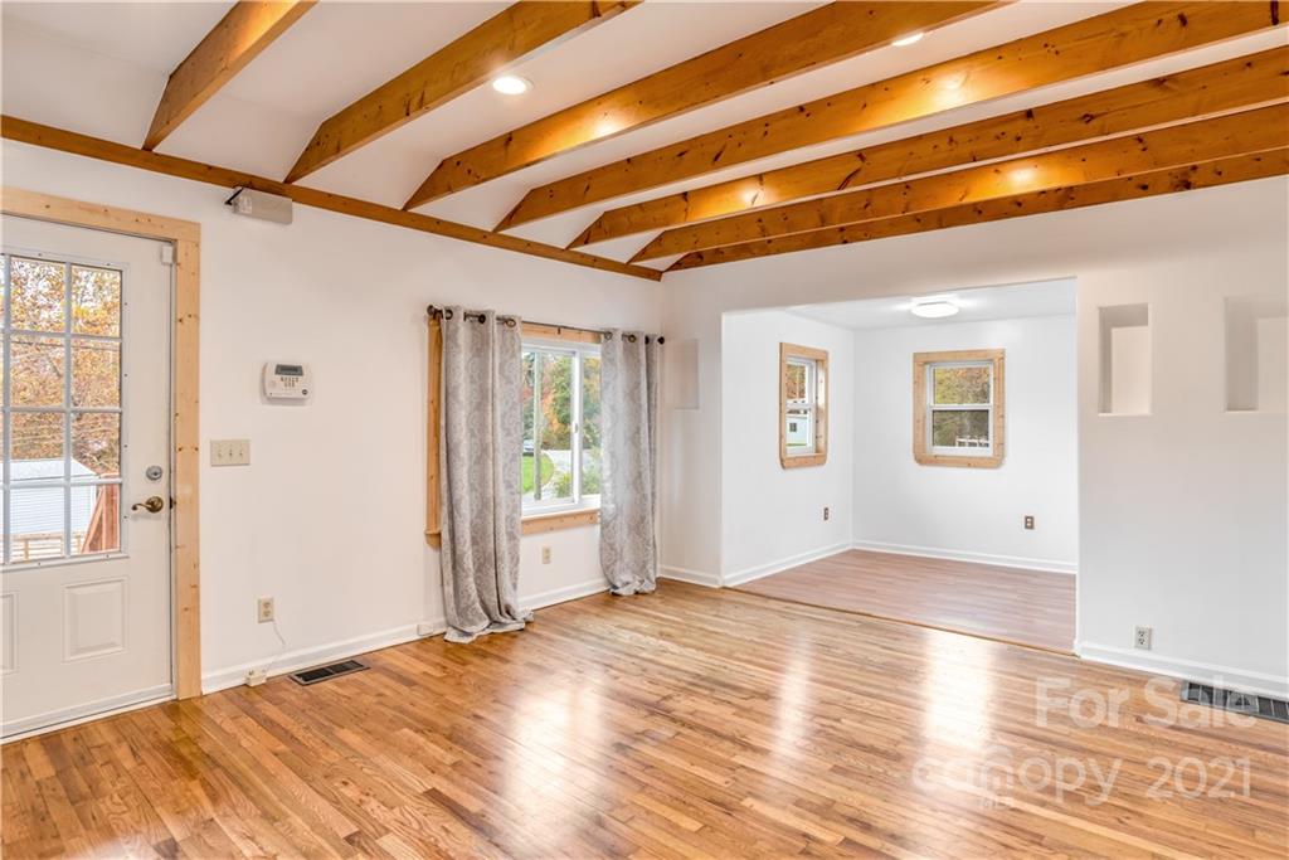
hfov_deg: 90.0
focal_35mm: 18
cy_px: 430
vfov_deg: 67.4
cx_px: 644
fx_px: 645
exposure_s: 1/20
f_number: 11
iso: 160
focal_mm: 18
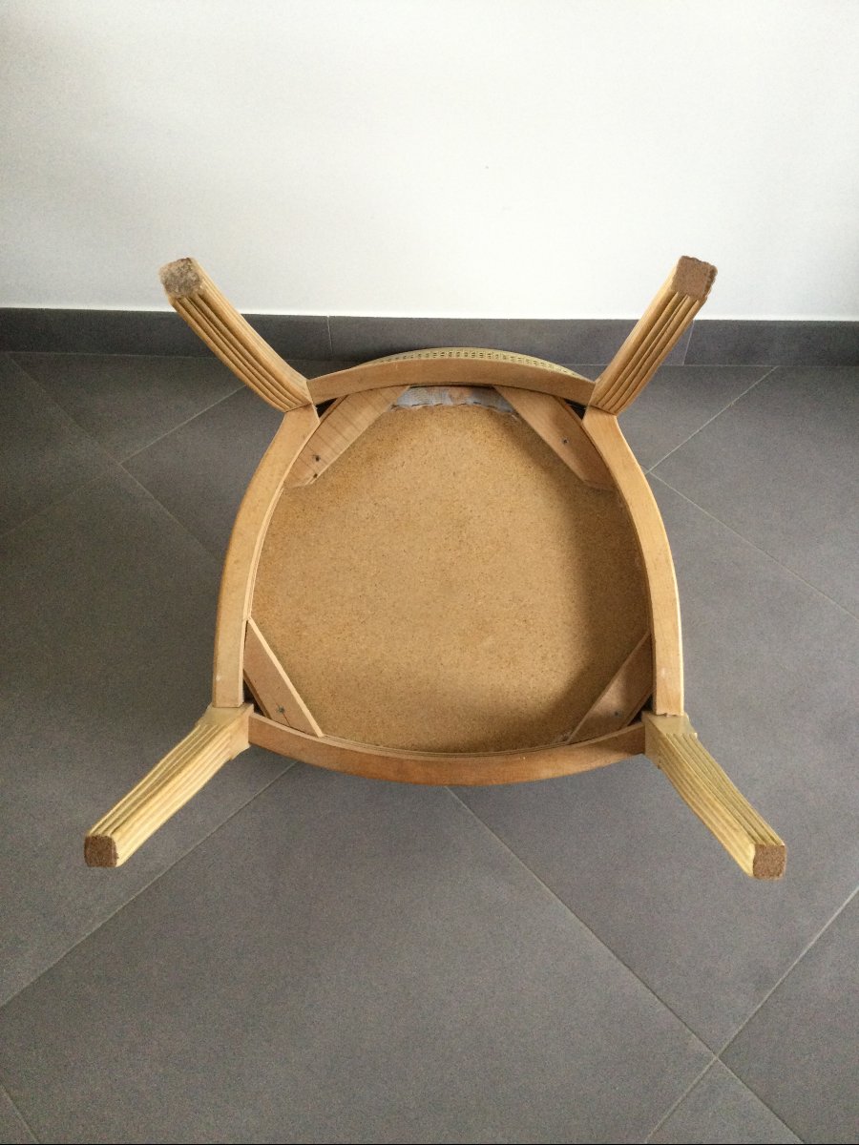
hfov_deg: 45.4
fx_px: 1026
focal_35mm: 31
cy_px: 572
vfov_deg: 58.4
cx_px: 430
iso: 160
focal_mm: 3.3
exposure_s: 1/33
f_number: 2.4
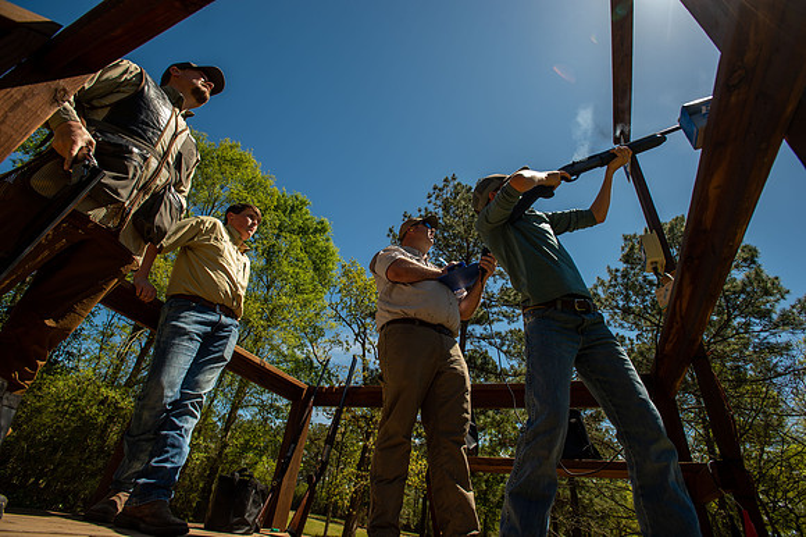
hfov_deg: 93.3
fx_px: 380
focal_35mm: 17
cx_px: 403
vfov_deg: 70.4
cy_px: 268
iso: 80
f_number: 6.3
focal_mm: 17
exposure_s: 1/250
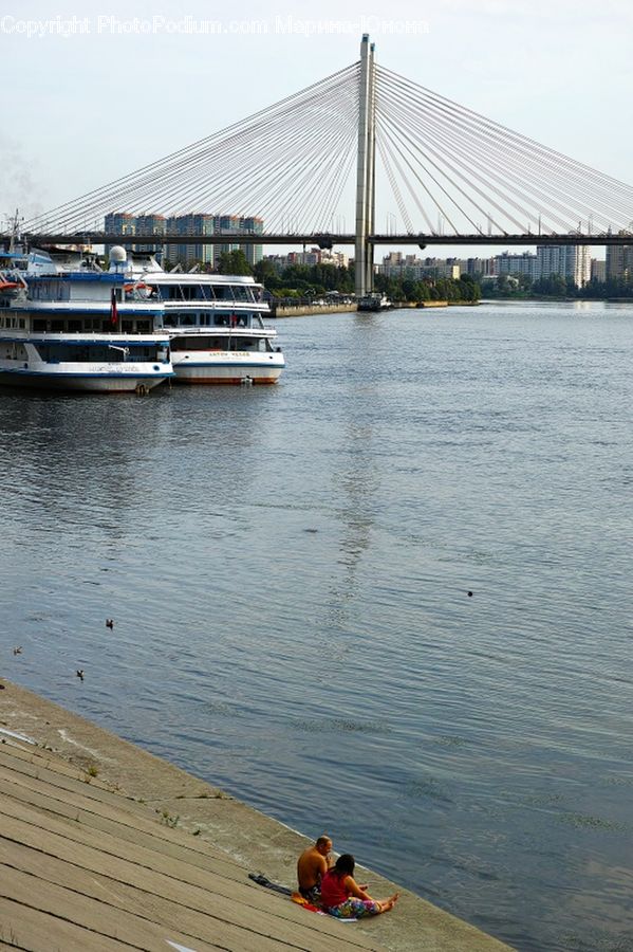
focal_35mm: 75
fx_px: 1980
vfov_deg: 27.0
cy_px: 476
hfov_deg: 18.2
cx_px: 316
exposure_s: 1/125
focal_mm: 50
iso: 100
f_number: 10
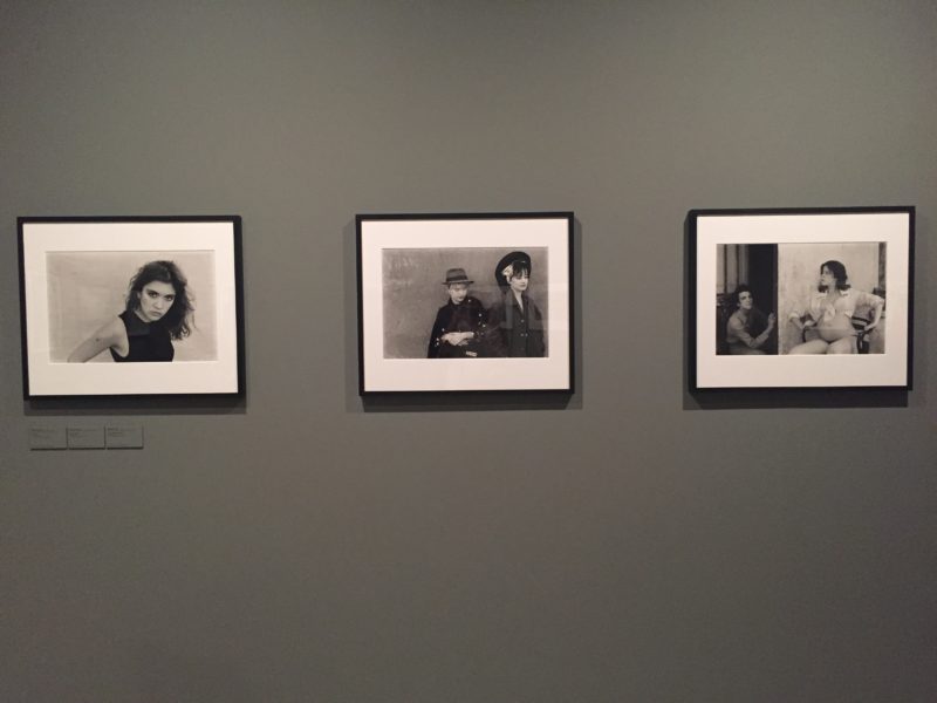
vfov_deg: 48.2
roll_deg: +1.2
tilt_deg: -3.7
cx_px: 468
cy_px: 352
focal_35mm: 29
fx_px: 785
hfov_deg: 61.7
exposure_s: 1/17
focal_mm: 4.15
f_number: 2.2
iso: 250
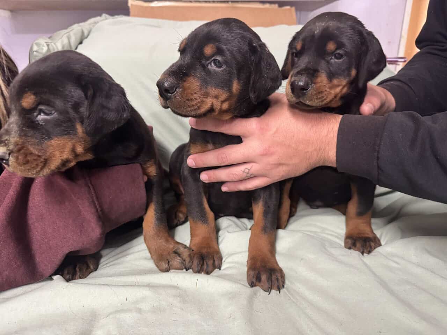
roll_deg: -1.0
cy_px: 168
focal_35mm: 24
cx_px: 224
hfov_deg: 71.6
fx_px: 310
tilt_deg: -20.0
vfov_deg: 56.8
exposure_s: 1/60
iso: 500
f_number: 1.78
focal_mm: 6.76
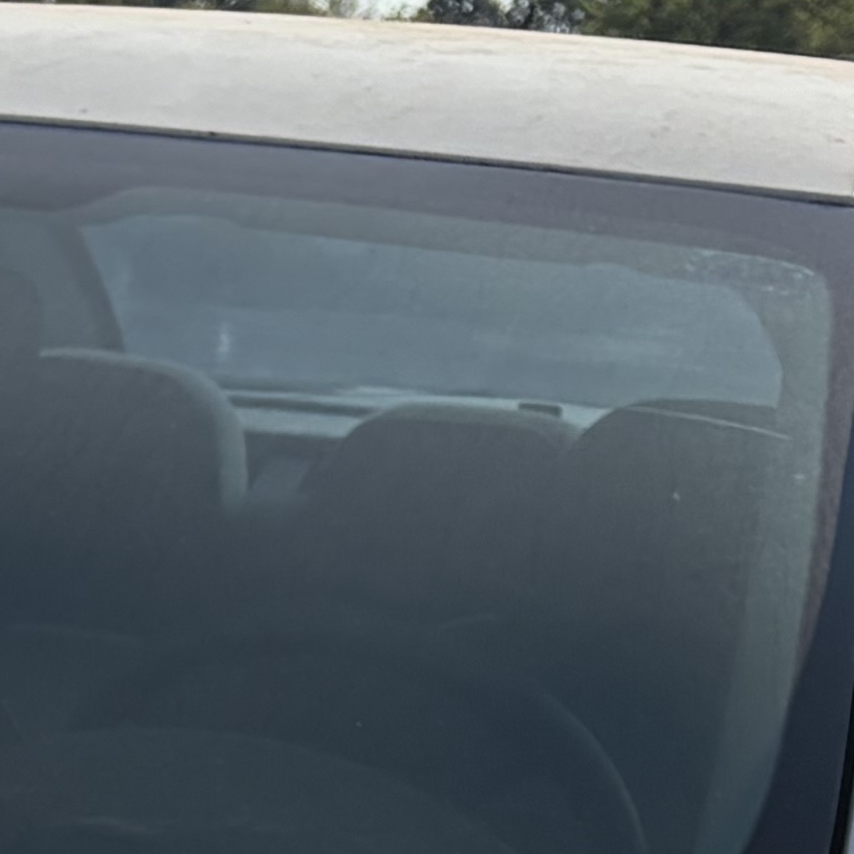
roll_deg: -7.2
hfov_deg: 10.2
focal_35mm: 154
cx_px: -1025
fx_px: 4298
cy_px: 1658
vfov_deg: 10.5
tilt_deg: -19.9
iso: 64
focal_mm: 5.96
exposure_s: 1/5814
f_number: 1.6
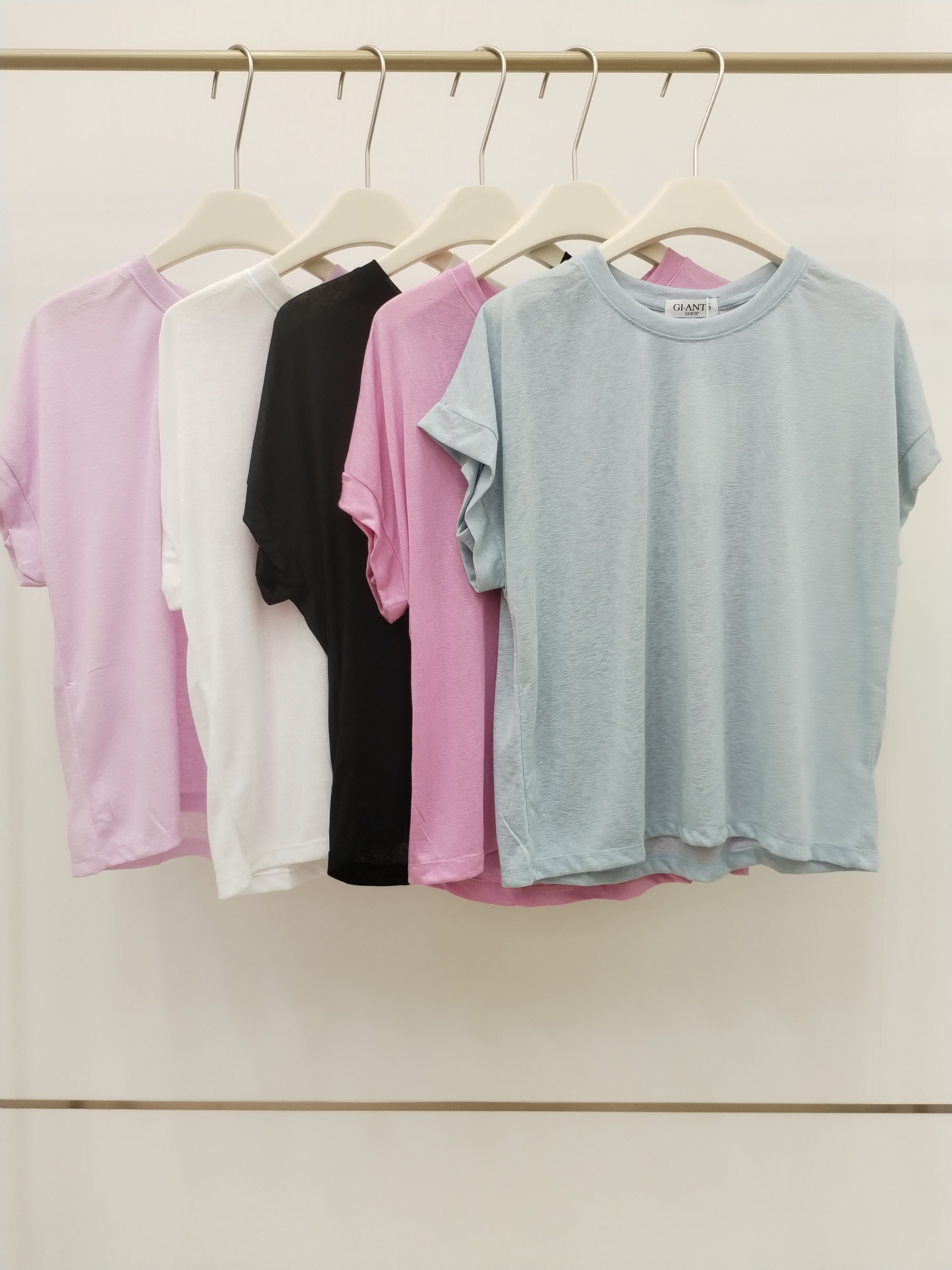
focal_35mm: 29
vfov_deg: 61.7
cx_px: 476
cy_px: 635
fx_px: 1063
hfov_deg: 48.2
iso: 259
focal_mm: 4.75
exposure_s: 1/100
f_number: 1.8
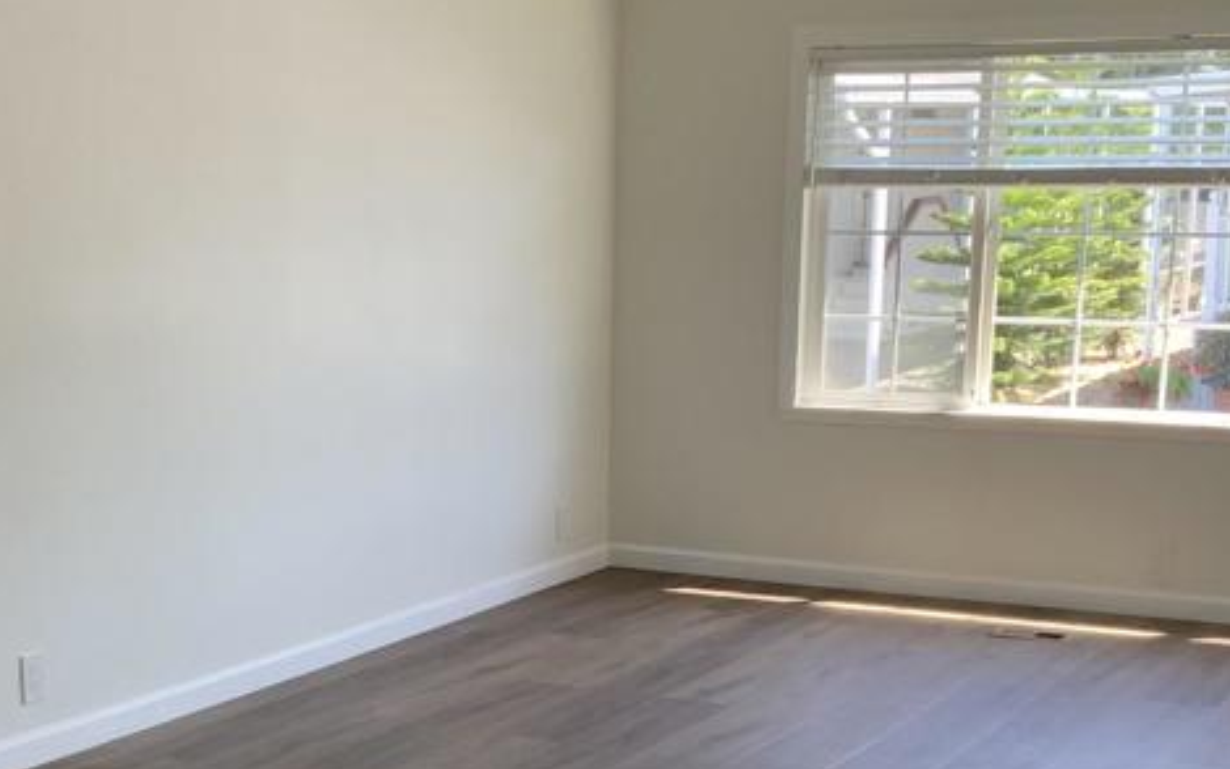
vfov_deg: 19.1
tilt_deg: -15.2
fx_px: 2246
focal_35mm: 67
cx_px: 489
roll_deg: -0.3
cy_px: 701
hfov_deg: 30.5
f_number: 1.8
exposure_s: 1/120
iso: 32
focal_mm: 3
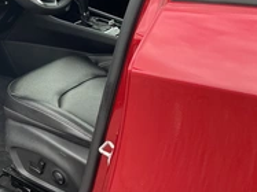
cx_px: 0
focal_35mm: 60
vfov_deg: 23.8
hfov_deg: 30.0
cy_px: 21
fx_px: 445
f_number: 1.8
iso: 16
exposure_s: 1/130
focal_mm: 3
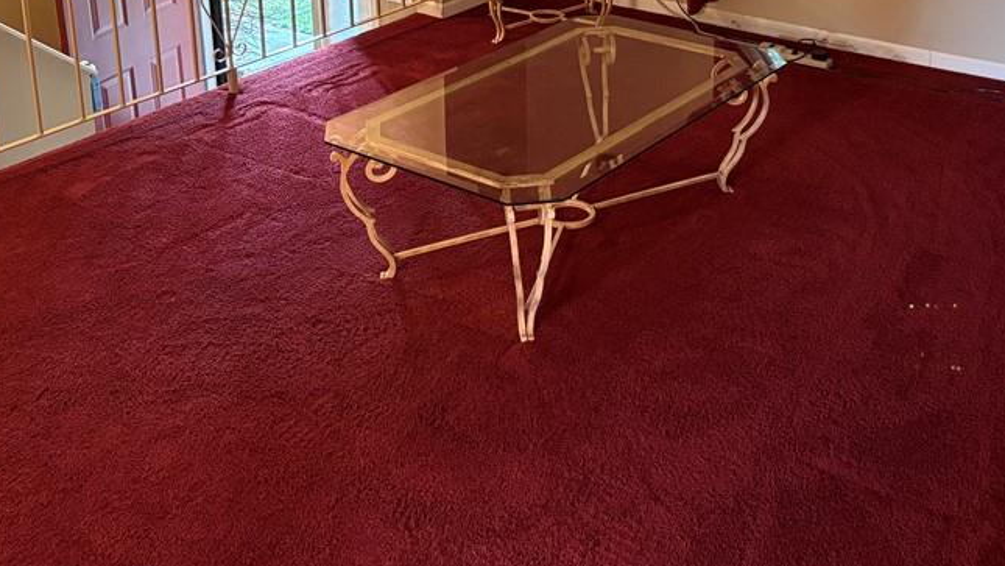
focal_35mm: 45
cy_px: -22
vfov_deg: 25.1
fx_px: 1199
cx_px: 530
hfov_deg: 45.4
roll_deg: +1.4
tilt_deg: -15.8
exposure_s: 1/40
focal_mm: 5.96
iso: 400
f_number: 1.6
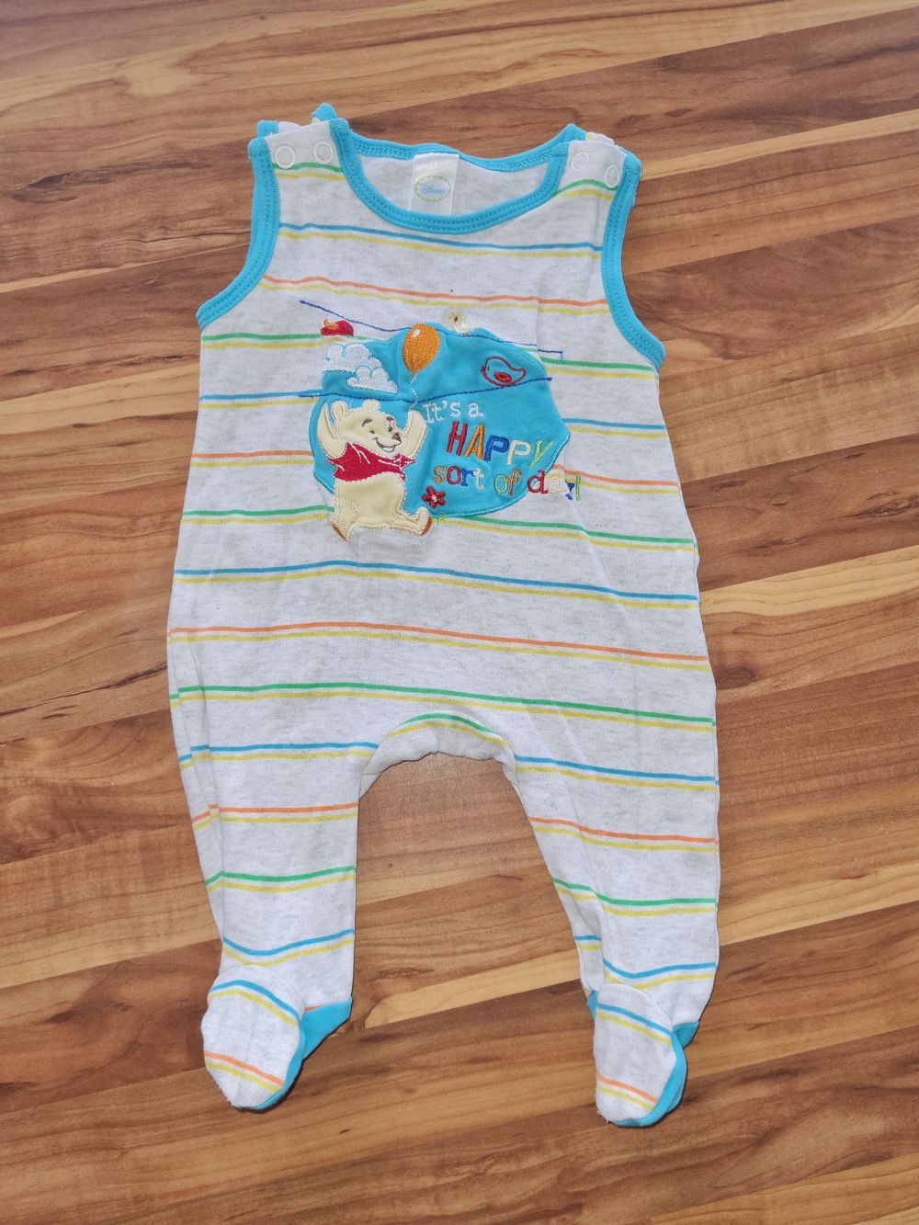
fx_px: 920
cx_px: 460
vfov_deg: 67.3
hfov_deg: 53.1
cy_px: 612
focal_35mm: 26
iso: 125
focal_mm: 5.4
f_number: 1.8
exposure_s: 1/100
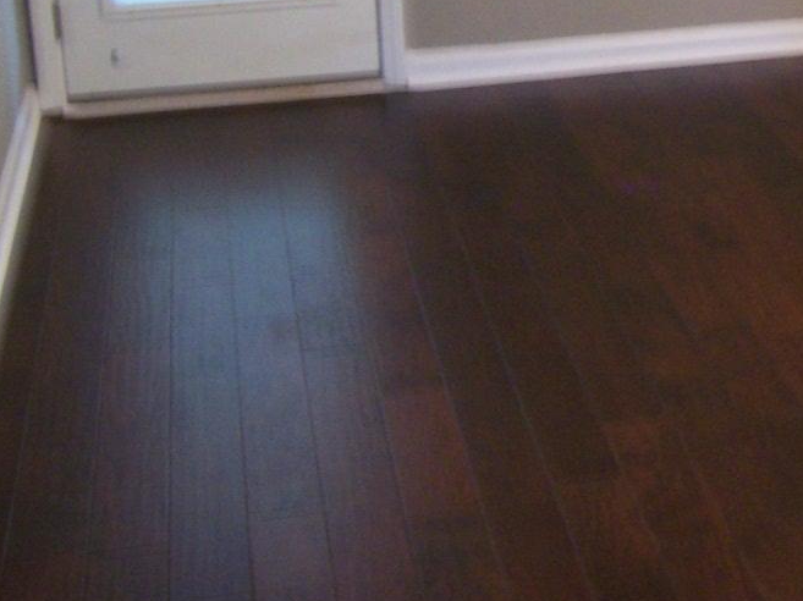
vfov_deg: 18.3
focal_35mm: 78
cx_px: 747
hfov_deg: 24.2
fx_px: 1808
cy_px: -23
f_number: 3.4
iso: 140
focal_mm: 5.5
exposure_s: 1/8
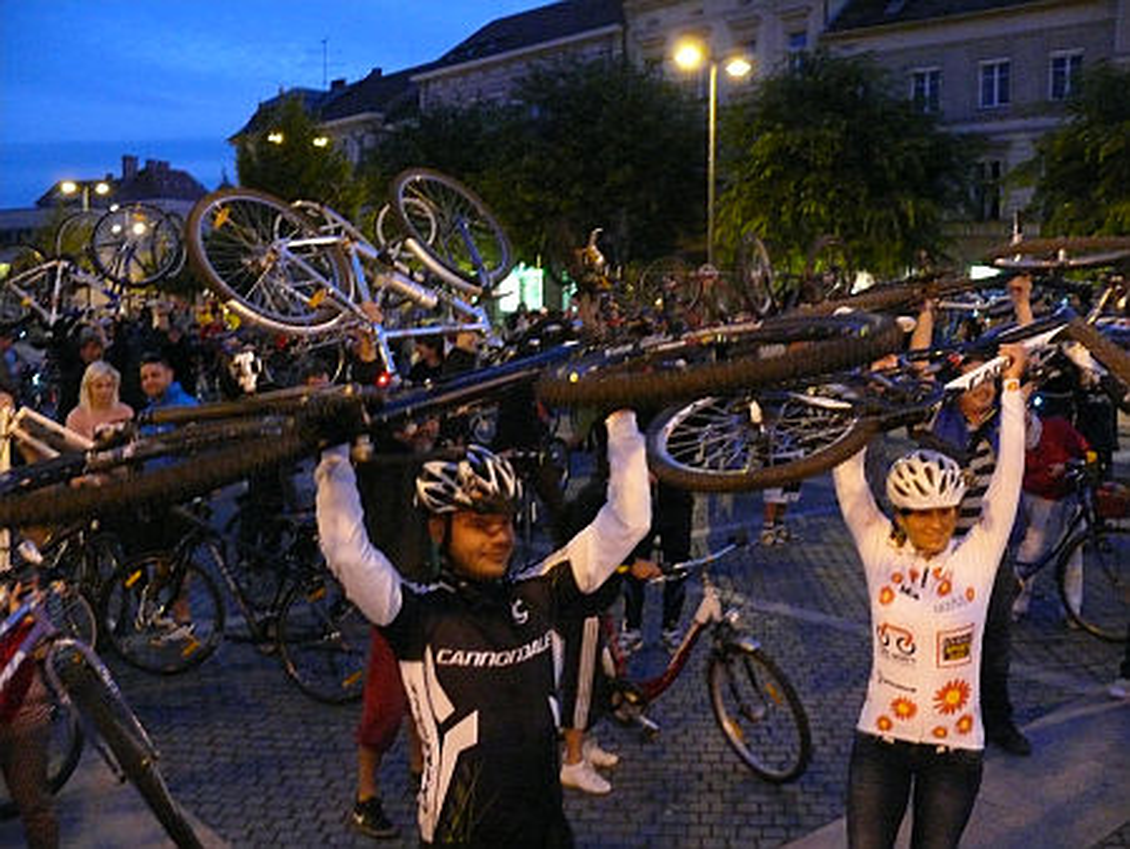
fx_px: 1143
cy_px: 424
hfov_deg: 52.6
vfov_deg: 40.7
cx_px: 565
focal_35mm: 35
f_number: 2.8
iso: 800
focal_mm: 7.4
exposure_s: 1/10
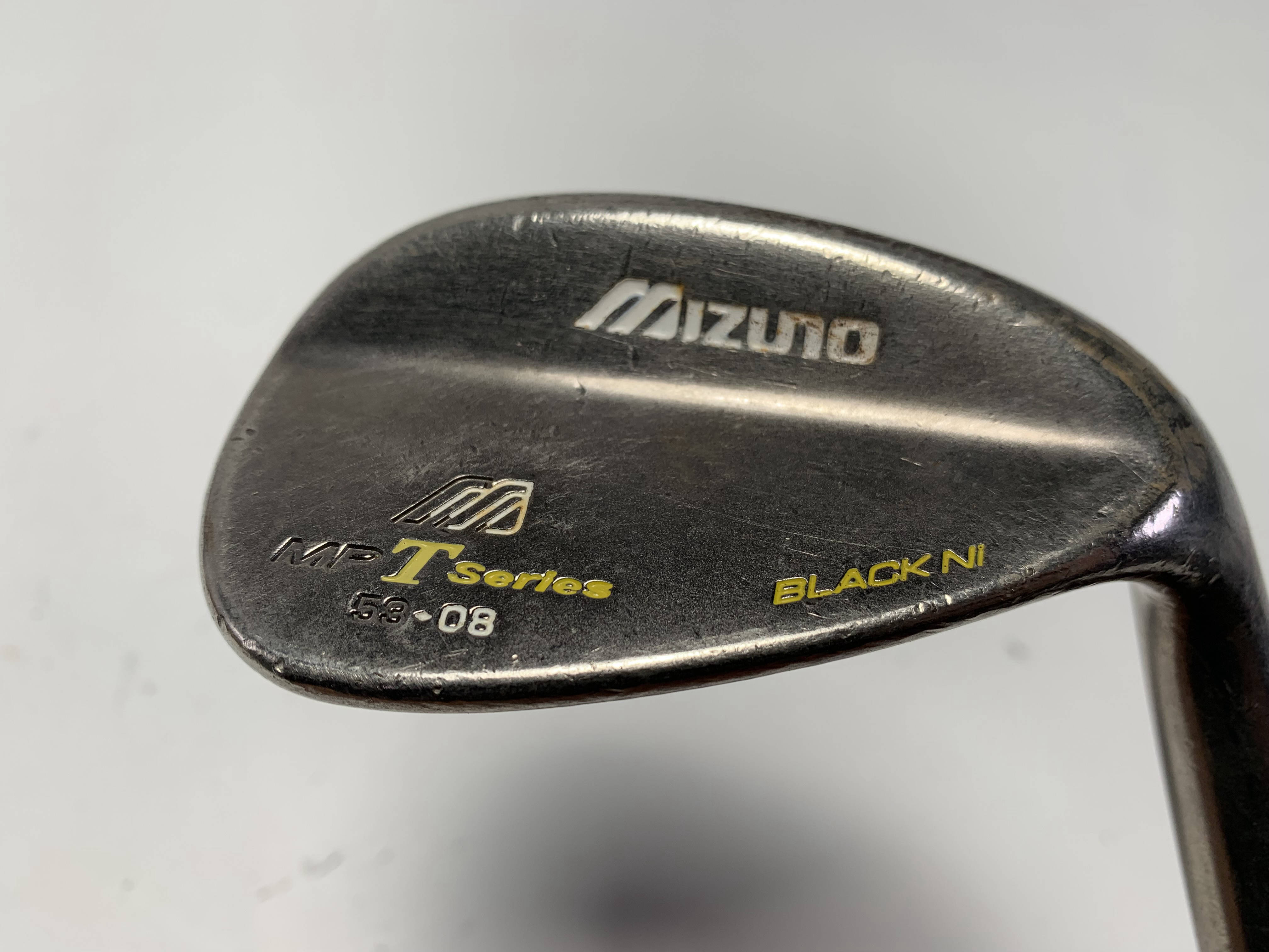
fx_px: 953
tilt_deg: -54.9
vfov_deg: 53.1
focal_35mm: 26
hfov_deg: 67.3
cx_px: 634
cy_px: 476
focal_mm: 4.25
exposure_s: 1/341
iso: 25
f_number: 1.8
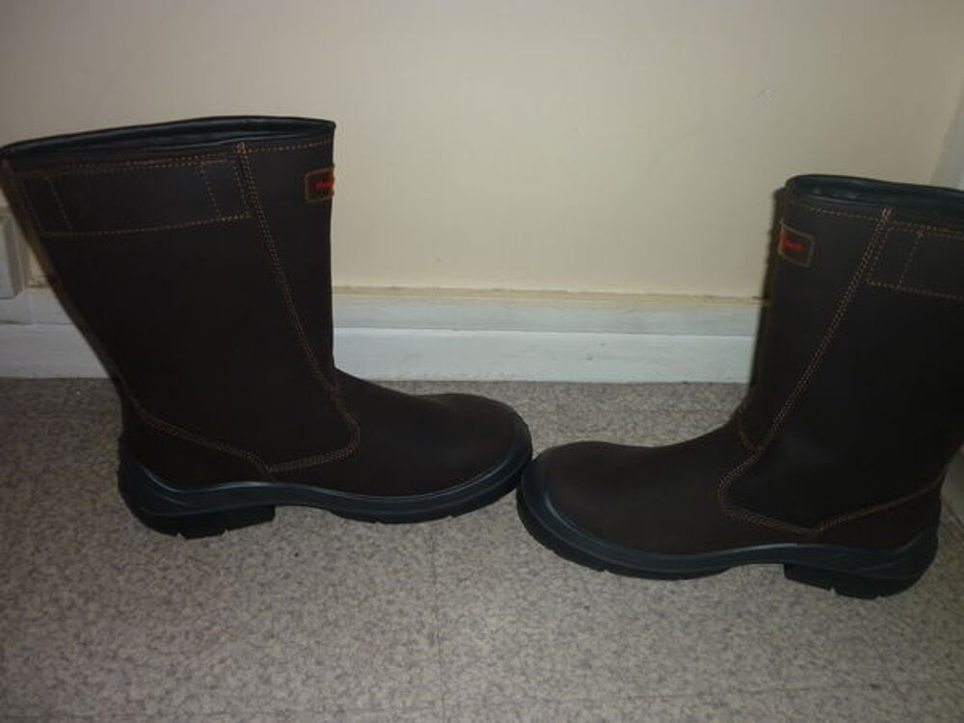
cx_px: 482
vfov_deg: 42.9
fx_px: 919
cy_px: 362
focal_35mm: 33
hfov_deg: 55.4
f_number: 2.8
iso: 100
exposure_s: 1/30
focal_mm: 5.5
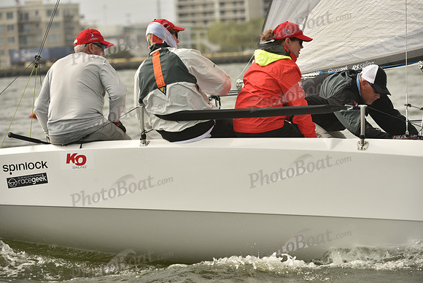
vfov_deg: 6.2
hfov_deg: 9.4
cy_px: 142
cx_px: 212
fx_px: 2585
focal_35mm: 220
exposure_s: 1/1250
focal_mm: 220
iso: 320
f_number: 6.3
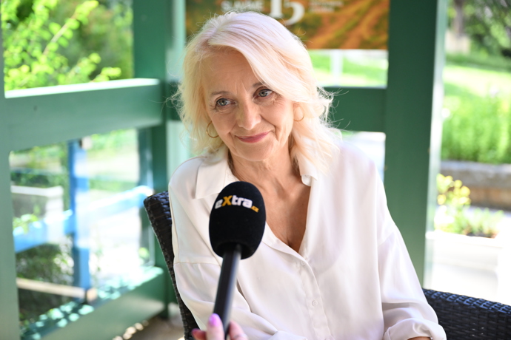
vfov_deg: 27.5
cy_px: 170
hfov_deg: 40.3
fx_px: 695
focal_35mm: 49
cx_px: 256
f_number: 2.8
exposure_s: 1/2000
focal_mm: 49
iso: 2000
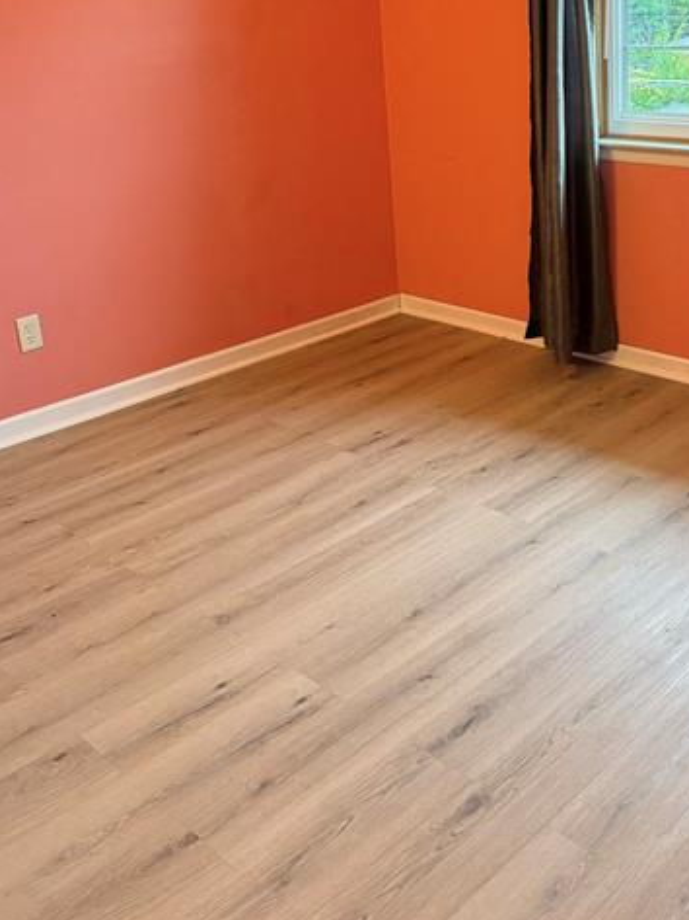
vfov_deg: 45.9
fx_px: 1036
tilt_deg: -12.2
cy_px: 212
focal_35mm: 39
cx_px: 526
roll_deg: +1.6
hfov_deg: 35.9
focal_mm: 6.76
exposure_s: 1/60
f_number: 1.78
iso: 250
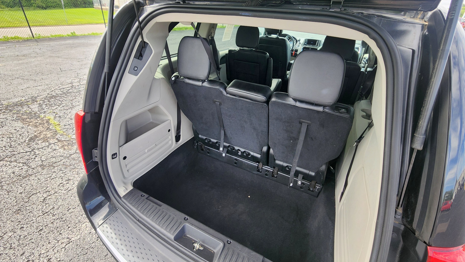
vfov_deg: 70.1
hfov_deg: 103.0
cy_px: 110
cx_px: 232
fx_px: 185
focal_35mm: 15
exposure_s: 1/221
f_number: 2.2
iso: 50
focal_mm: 2.2
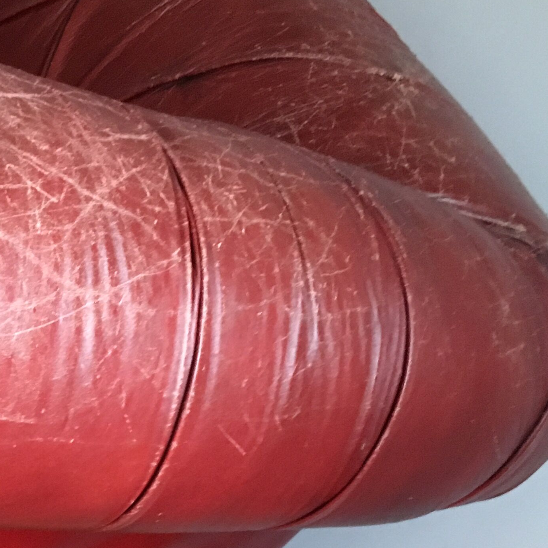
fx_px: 1343
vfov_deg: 22.3
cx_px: -110
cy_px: 534
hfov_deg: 21.4
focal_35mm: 75
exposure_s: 1/17
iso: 400
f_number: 2.2
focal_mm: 4.15
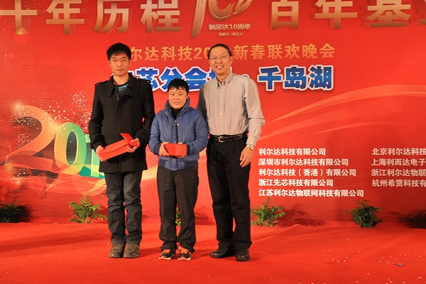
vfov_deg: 31.9
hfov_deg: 46.4
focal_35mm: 42
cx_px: 213
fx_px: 497
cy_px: 142
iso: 400
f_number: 5.6
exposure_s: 1/40
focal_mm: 28
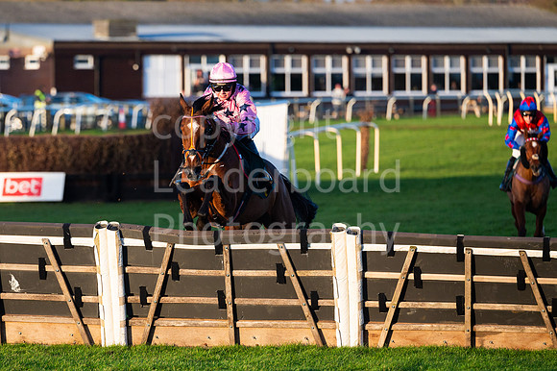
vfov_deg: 5.6
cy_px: 173
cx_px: 213
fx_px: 3823
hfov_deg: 8.3
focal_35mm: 247
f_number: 3.5
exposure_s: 1/4000
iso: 800
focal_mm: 200
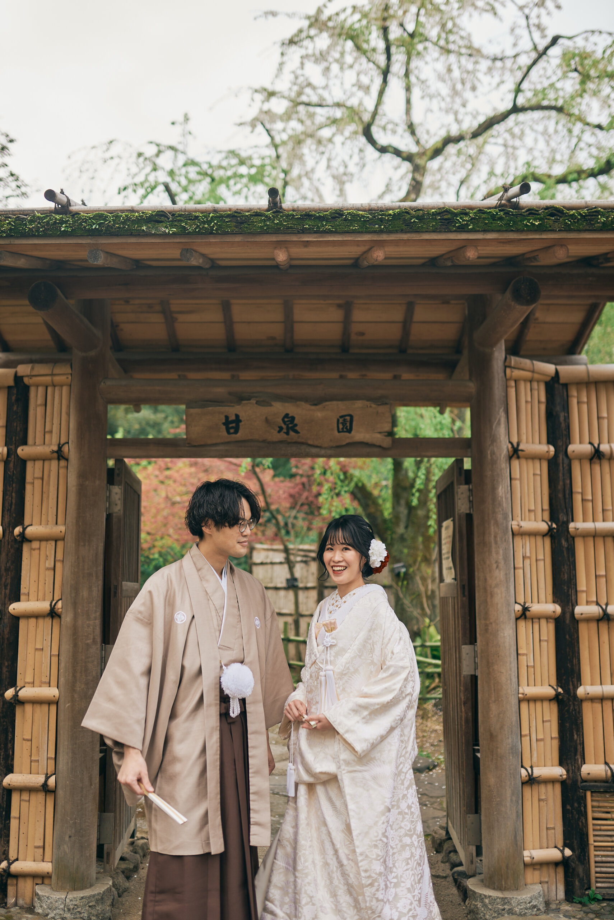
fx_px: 894
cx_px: 307
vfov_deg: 54.4
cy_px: 460
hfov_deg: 37.9
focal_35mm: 35
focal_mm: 35
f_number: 1.8
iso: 100
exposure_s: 1/1000
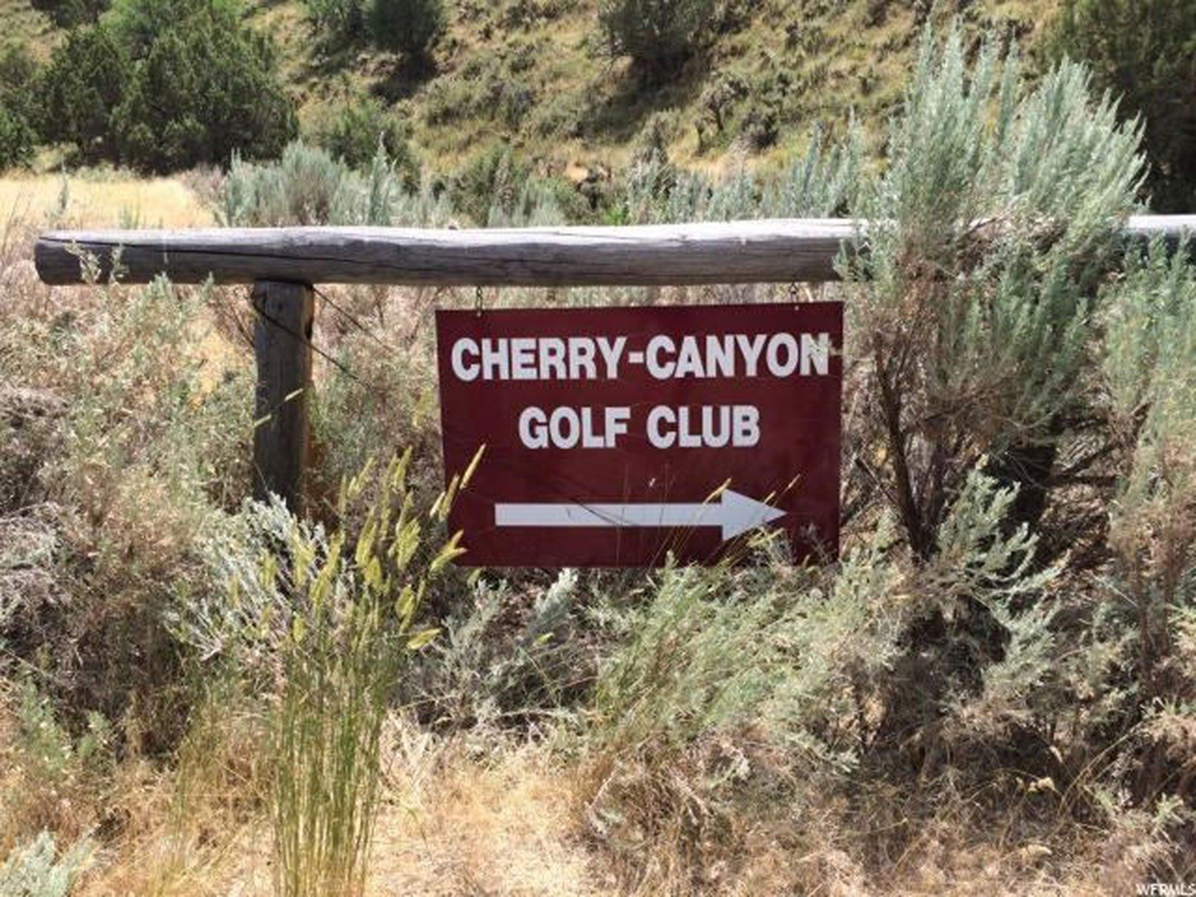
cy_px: 448
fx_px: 1002
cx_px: 598
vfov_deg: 48.2
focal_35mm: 29
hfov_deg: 61.7
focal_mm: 4.15
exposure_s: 1/1172
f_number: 2.2
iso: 32
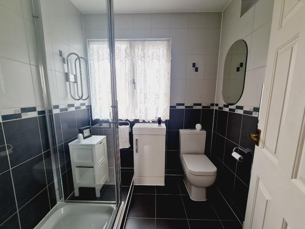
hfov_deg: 106.2
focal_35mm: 13
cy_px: 114
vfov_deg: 89.9
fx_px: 115
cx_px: 152
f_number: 2.2
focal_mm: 2.2
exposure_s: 1/100
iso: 64
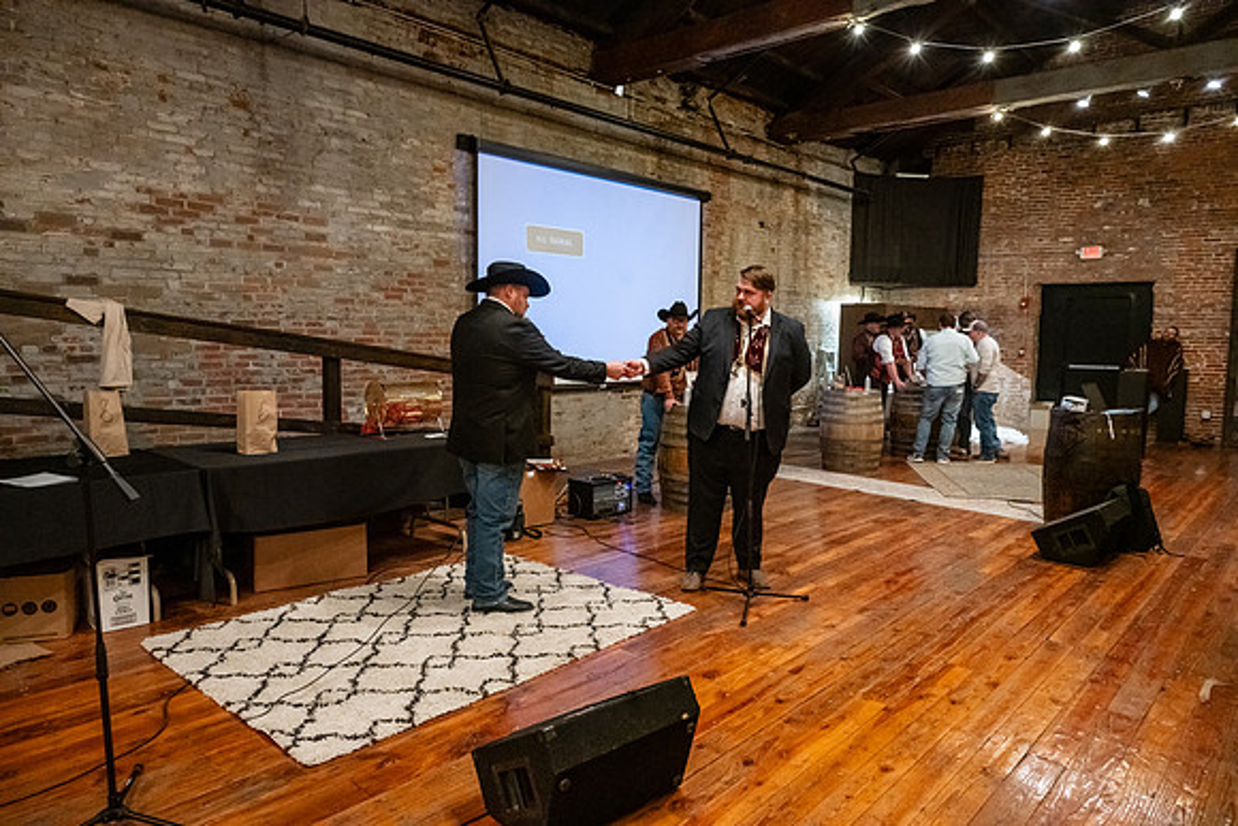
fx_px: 825
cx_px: 619
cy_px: 413
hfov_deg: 73.7
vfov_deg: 53.2
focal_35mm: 24
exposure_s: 1/40
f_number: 6.3
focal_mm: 24
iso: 6400
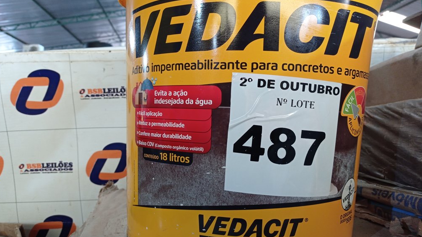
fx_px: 347
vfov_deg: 37.7
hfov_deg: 62.6
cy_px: 104
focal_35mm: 31
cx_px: 209
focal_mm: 4.7
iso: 390
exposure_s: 1/24
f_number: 1.79
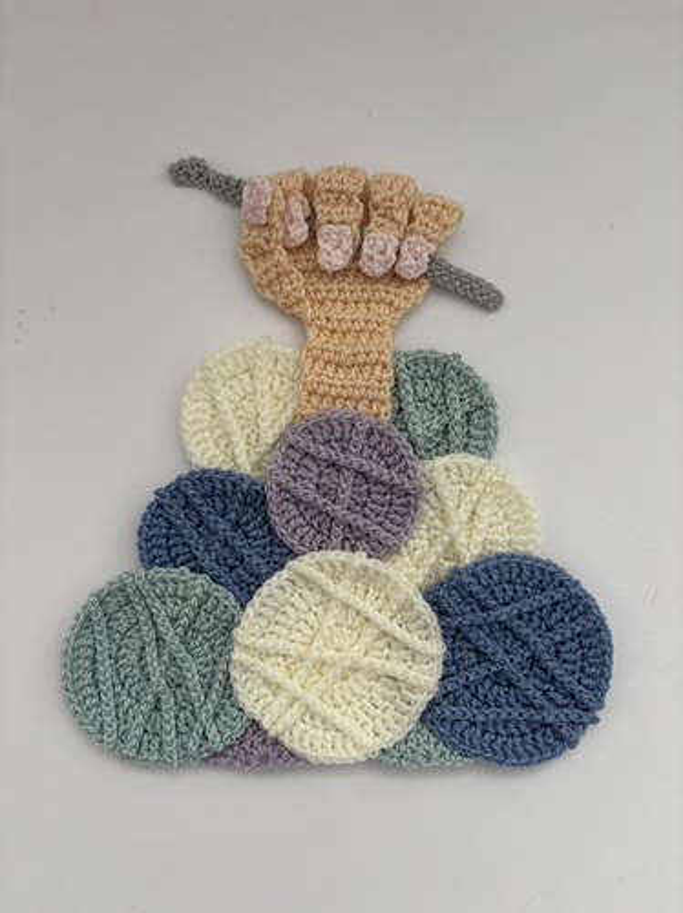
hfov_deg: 53.0
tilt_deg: -87.2
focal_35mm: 26
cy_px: 456
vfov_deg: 67.4
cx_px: 342
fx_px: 685
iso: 125
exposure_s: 1/61
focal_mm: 5.96
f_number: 1.6
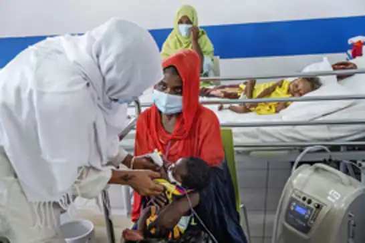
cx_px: 182
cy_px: 122
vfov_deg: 29.9
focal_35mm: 45
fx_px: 456
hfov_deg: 43.6
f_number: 3.6
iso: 2000
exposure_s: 1/125
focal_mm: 30.2
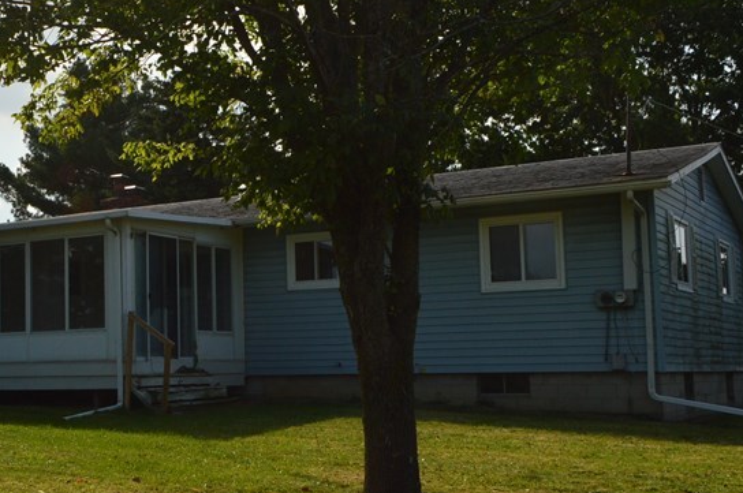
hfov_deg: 34.8
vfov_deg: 25.0
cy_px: 242
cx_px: 76
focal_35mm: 54
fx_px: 1113
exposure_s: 1/500
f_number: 11
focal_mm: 18
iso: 280
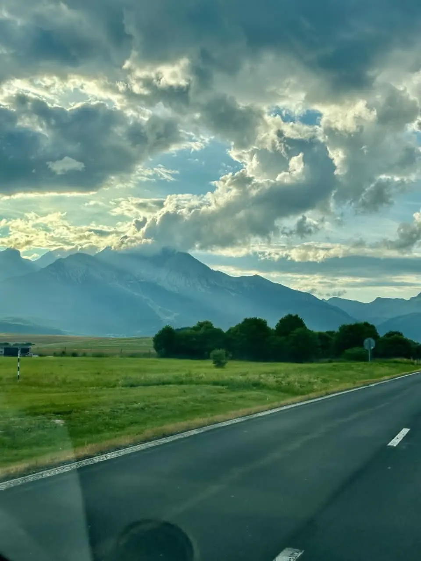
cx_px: 210
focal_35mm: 48
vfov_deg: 39.7
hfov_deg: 30.3
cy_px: 280
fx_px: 778
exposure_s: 1/3876
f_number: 1.8
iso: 64
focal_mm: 6.9
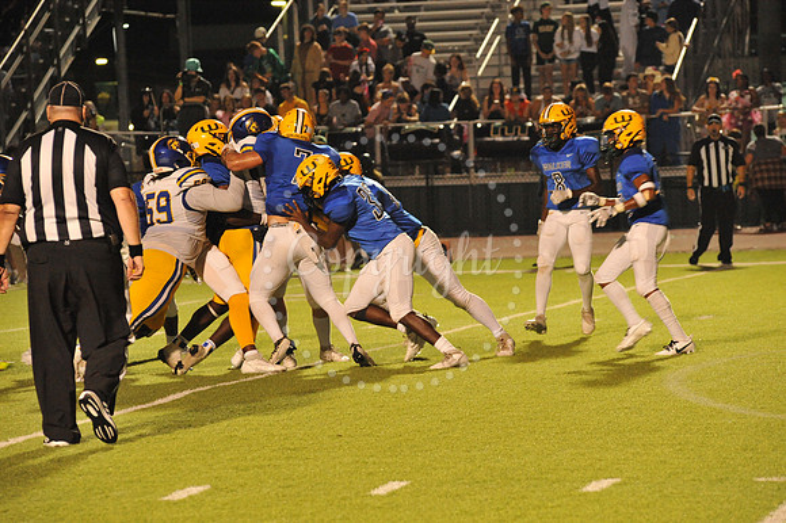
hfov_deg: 10.3
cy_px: 262
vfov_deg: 6.9
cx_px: 393
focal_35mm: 200
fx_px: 4364
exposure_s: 1/200
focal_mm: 200
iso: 6400
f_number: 6.3
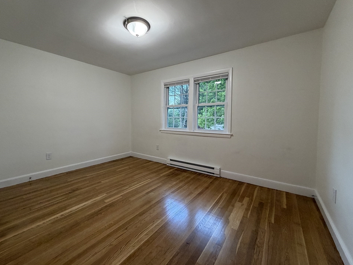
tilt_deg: -2.5
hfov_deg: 98.1
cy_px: 126
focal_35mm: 15
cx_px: 167
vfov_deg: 81.7
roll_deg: +0.3
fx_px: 153
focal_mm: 2.22
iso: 320
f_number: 2.2
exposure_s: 1/60
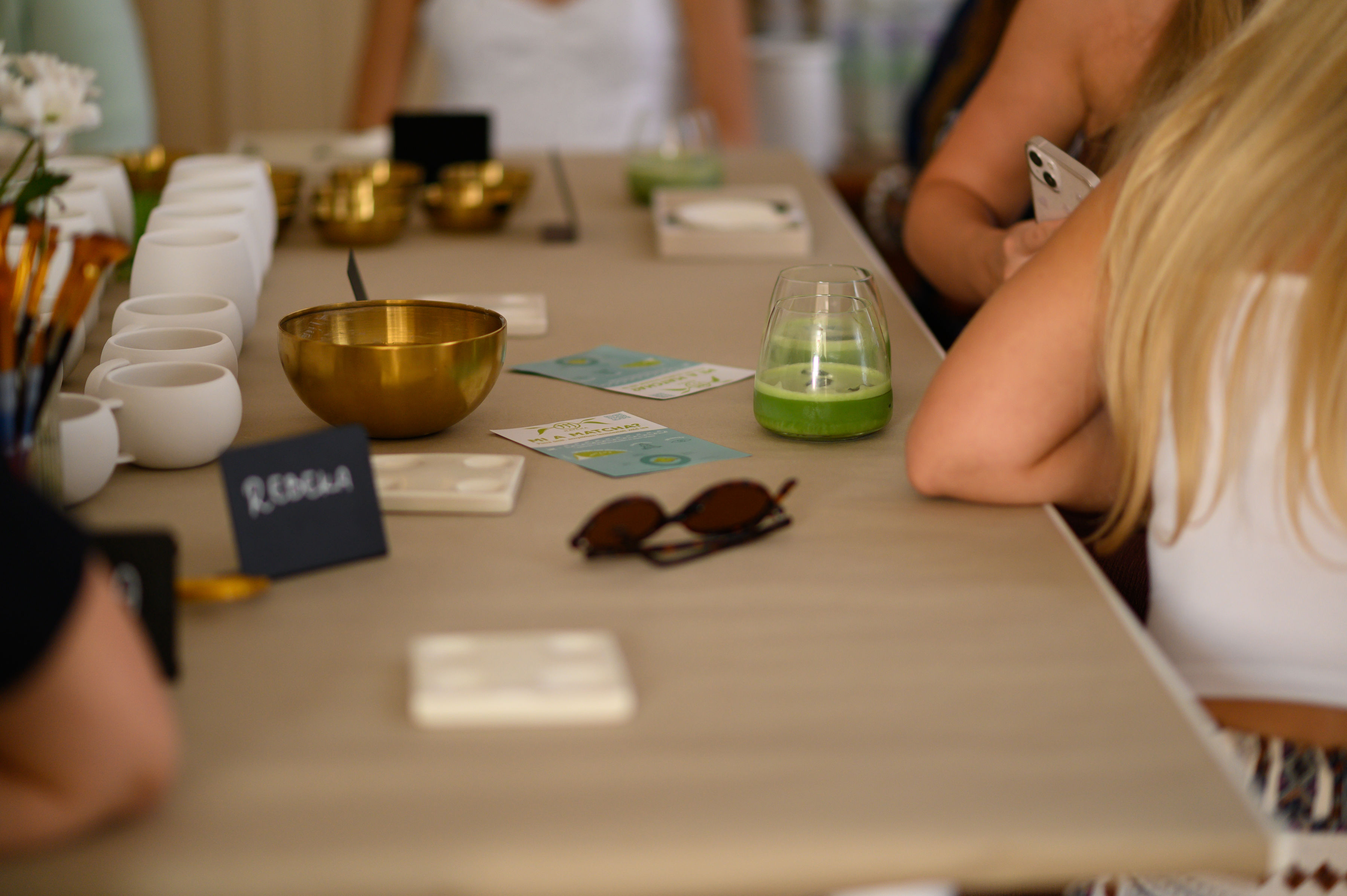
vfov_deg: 16.0
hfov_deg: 23.9
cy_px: 448
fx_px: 3178
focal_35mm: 85
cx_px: 674
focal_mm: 85
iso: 720
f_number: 1.8
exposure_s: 1/200
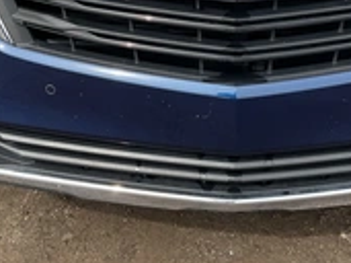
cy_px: 18
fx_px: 689
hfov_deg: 28.5
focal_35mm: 68
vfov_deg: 21.1
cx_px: 218
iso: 25
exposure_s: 1/606
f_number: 1.8
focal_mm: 3
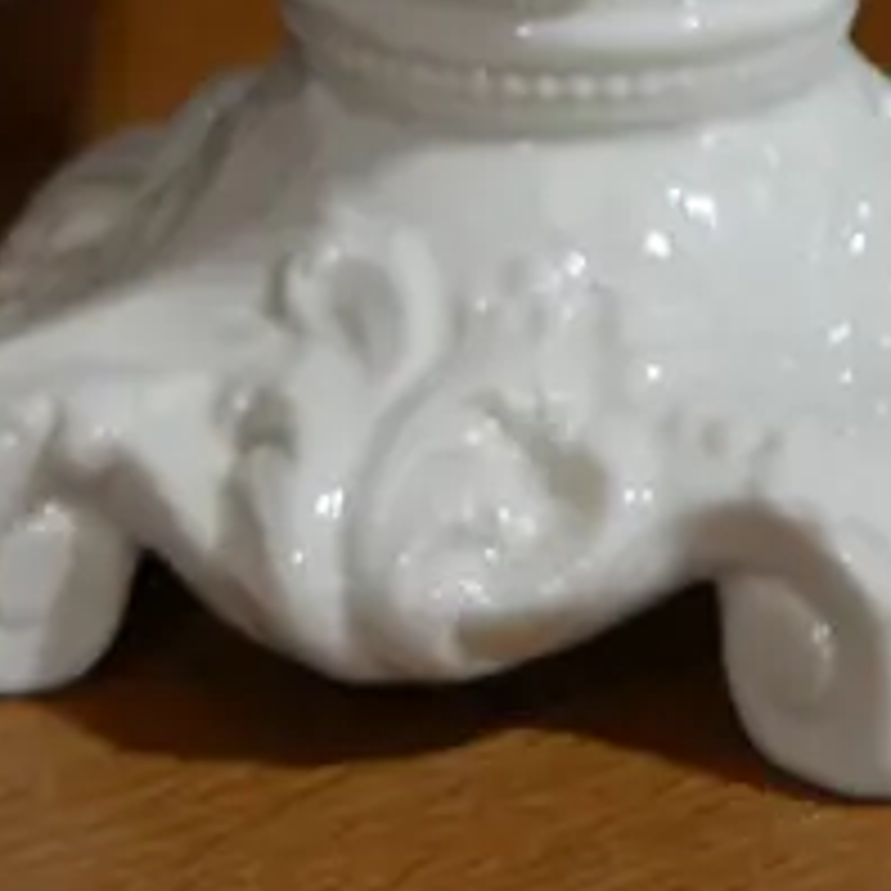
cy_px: -1233
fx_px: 3727
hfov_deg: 13.5
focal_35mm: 128
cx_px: 803
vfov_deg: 11.4
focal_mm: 14
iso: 250
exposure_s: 1/60
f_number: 3.5
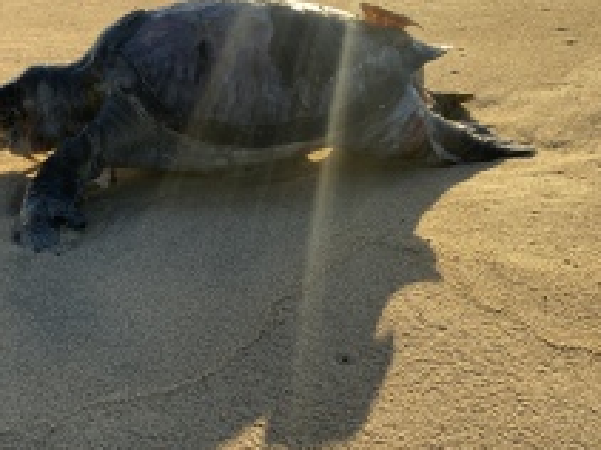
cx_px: 179
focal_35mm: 45
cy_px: 242
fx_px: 781
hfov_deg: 41.3
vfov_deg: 32.1
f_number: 1.8
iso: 32
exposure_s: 1/1193
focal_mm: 4.25
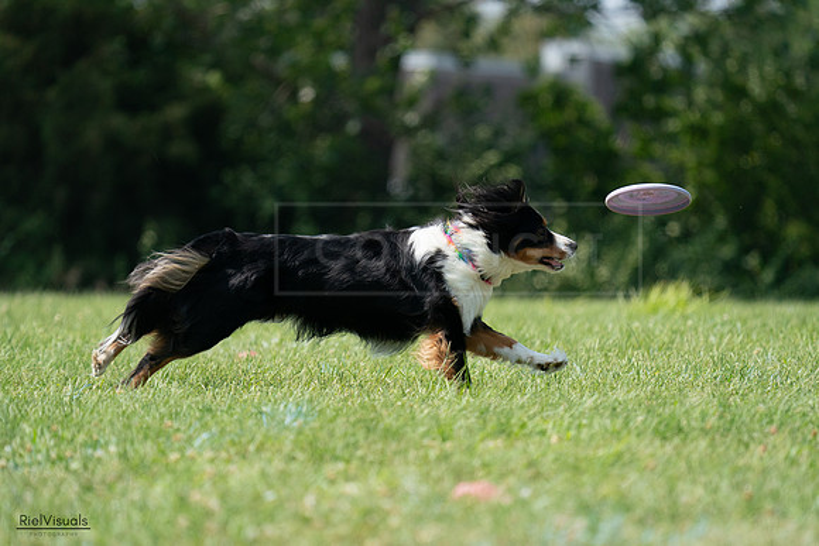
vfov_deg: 3.5
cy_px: 273
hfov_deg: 5.2
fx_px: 9033
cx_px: 410
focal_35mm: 397
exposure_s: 1/4000
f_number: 6.3
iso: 1250
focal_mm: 397
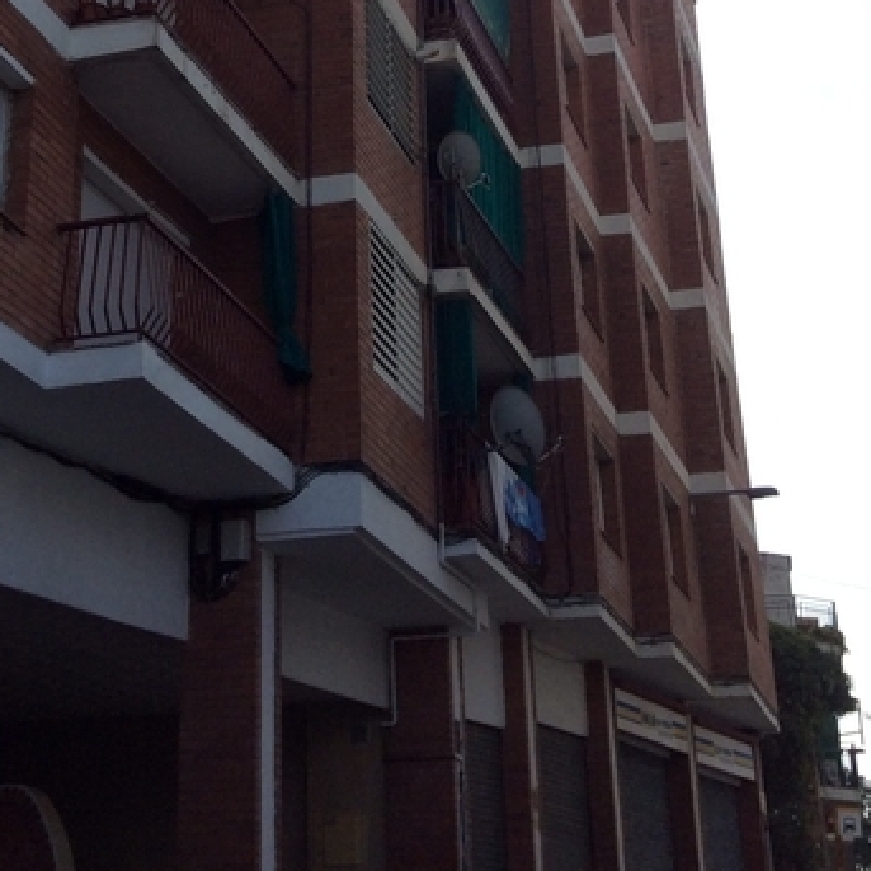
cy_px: 135
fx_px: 1936
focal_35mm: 68
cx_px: 237
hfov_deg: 25.1
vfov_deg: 24.8
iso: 32
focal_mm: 3.3
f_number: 2.4
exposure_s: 1/1466
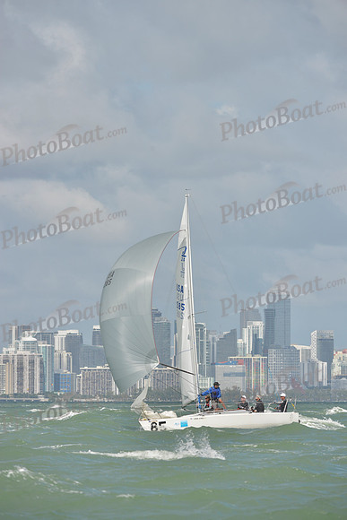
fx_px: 4046
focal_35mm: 280
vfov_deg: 7.4
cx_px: 174
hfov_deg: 4.9
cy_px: 260
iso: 280
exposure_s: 1/1250
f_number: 8
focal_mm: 280
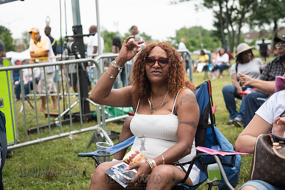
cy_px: 95
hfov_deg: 34.5
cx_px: 142
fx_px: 459
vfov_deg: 23.4
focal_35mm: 58
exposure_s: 1/400
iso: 500
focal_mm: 58
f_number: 4
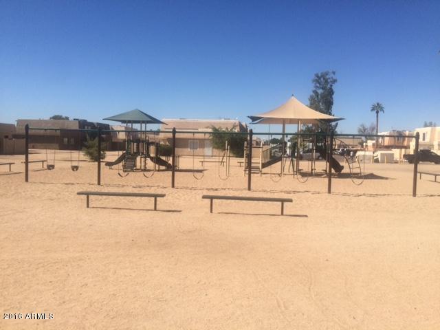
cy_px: 165
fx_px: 369
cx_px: 220
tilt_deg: -4.1
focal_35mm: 29
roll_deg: -2.0
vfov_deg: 48.2
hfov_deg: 61.7
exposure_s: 1/3425
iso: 32
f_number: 2.2
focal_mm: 4.15
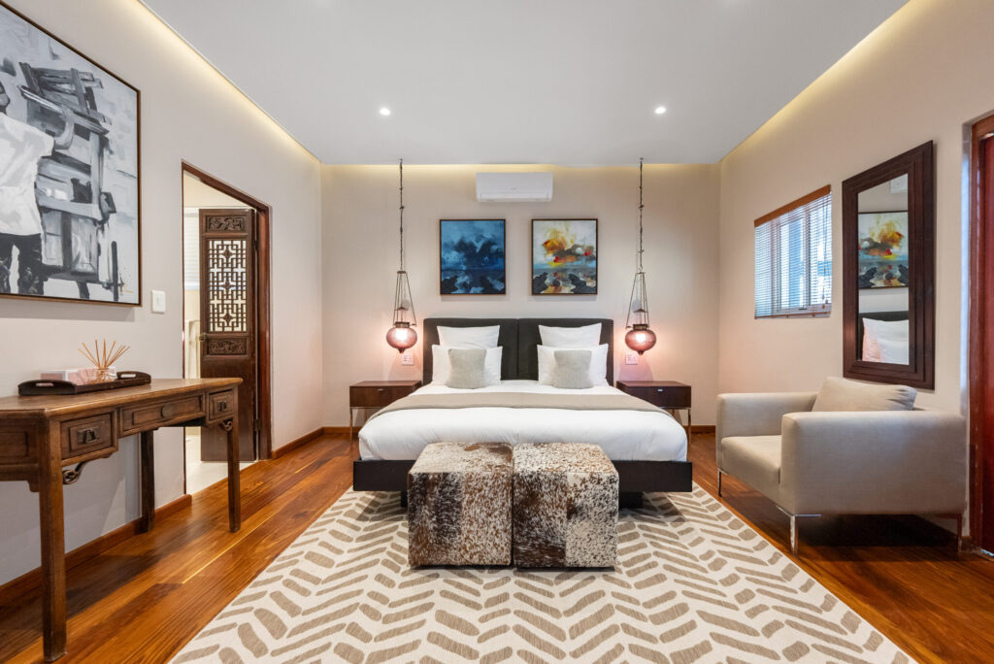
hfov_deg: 104.2
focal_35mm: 14
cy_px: 332
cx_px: 497
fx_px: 387
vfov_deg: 81.3
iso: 320
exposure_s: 1/20
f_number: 5.6
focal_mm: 14
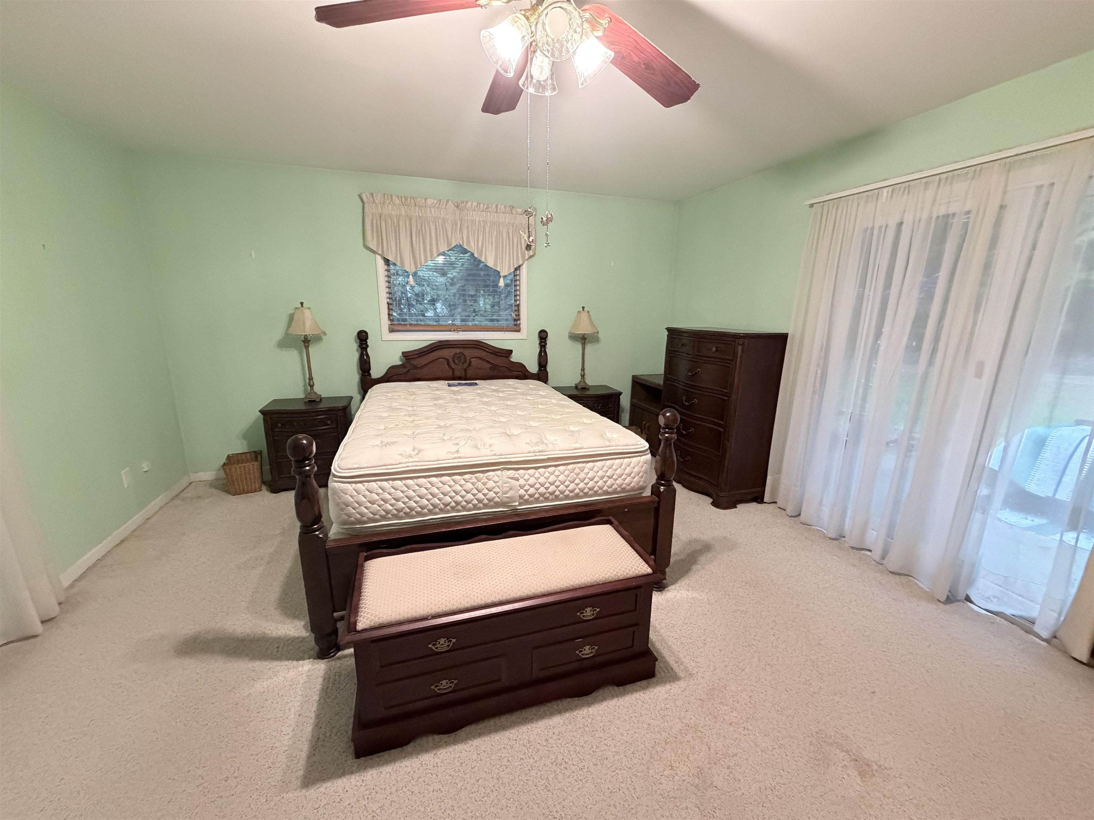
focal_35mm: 14
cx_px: 547
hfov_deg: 102.1
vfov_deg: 85.7
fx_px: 442
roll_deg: +0.4
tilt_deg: -13.6
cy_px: 410
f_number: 2.2
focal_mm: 2.22
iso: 800
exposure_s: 1/60
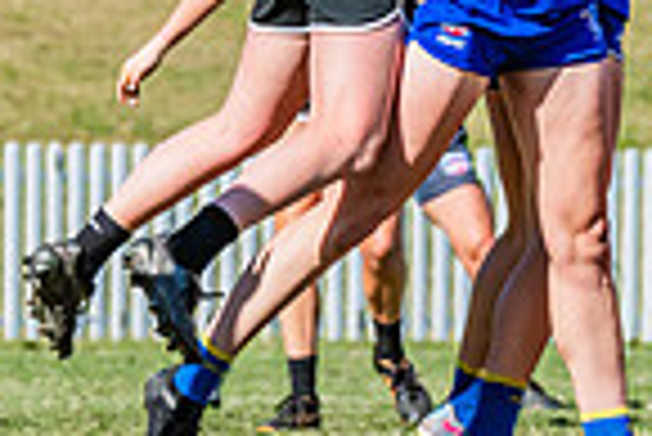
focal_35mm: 1162
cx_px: 430
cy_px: -196
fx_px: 21066
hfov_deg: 1.8
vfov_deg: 1.2
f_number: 10
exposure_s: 1/1250
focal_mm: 270
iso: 640
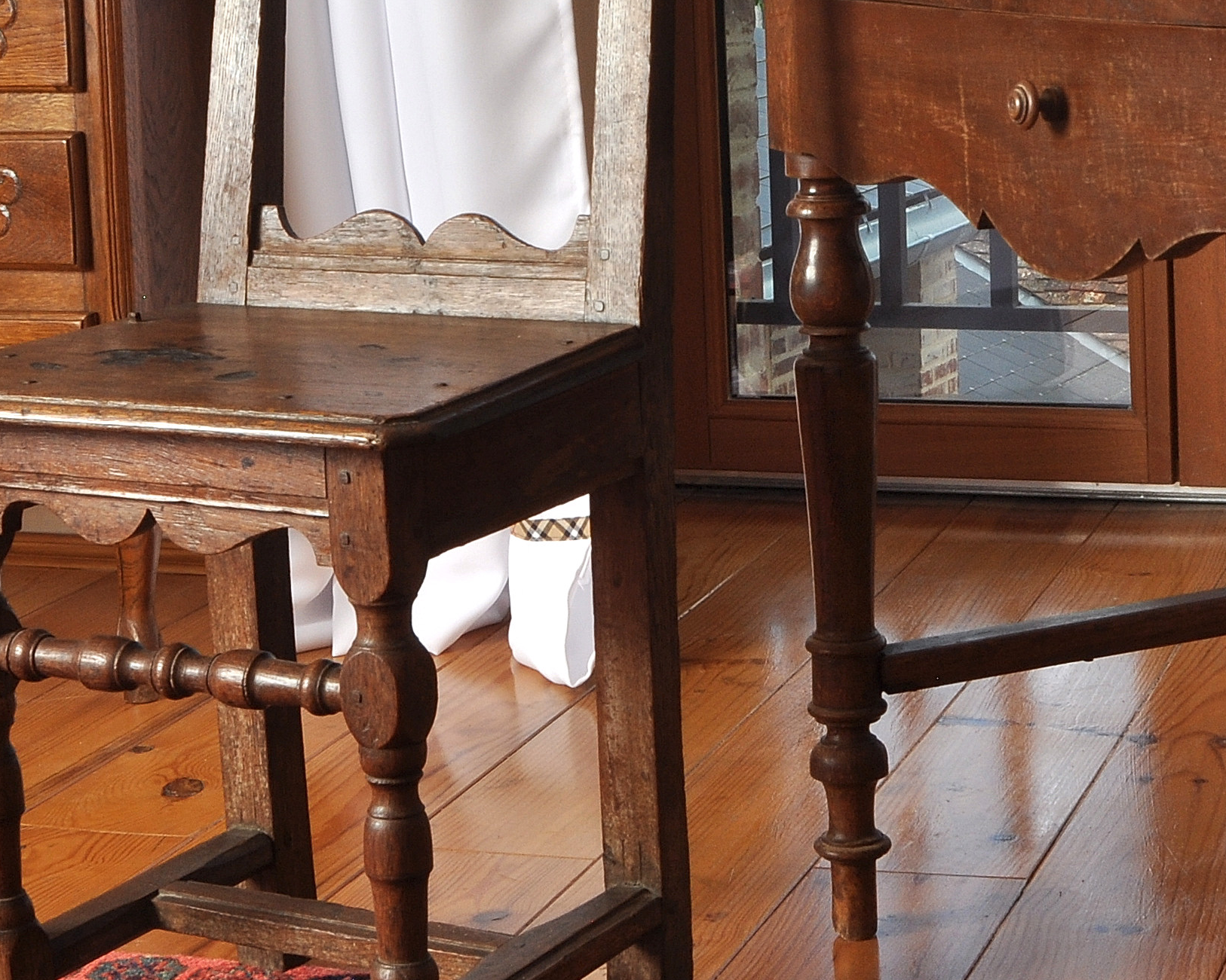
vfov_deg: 17.0
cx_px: 872
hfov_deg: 21.4
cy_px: 53
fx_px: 3230
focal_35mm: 89
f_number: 16
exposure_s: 1/60
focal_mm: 24
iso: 200
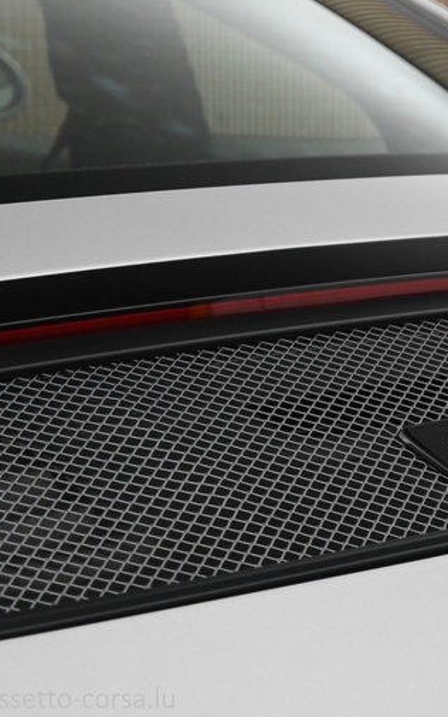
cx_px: 463
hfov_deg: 11.2
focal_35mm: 116
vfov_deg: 18.0
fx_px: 2267
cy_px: 360
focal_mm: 50
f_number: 6.3
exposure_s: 1/80
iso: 2000
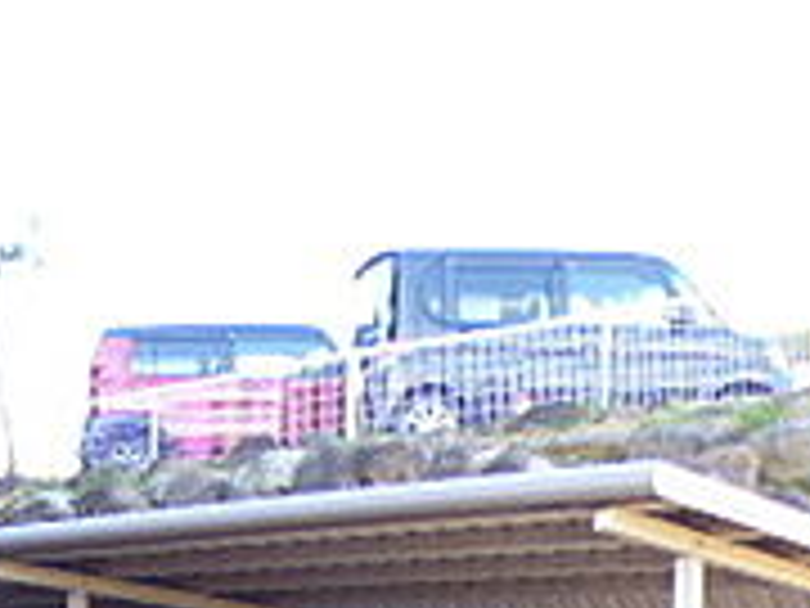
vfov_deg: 19.4
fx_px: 1661
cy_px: 748
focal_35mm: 71
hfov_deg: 26.1
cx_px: 14
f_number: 2.8
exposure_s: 1/60
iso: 125
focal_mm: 3.58
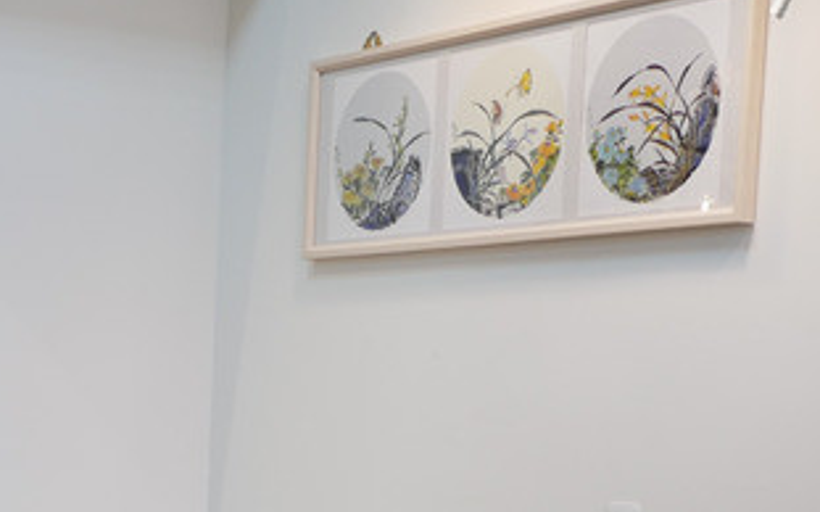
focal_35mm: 92
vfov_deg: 13.7
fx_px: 2055
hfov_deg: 22.2
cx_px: 132
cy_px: 643
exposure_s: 1/125
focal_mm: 15
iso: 200
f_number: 2
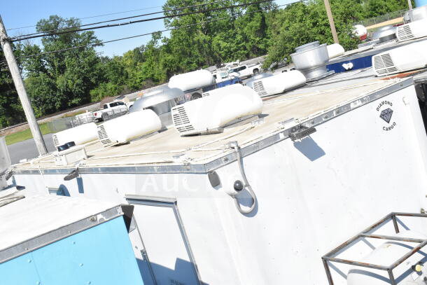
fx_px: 516
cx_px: 214
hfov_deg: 45.0
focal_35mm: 44
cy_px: 142
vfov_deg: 30.9
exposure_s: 1/1000
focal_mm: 29
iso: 1600
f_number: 16
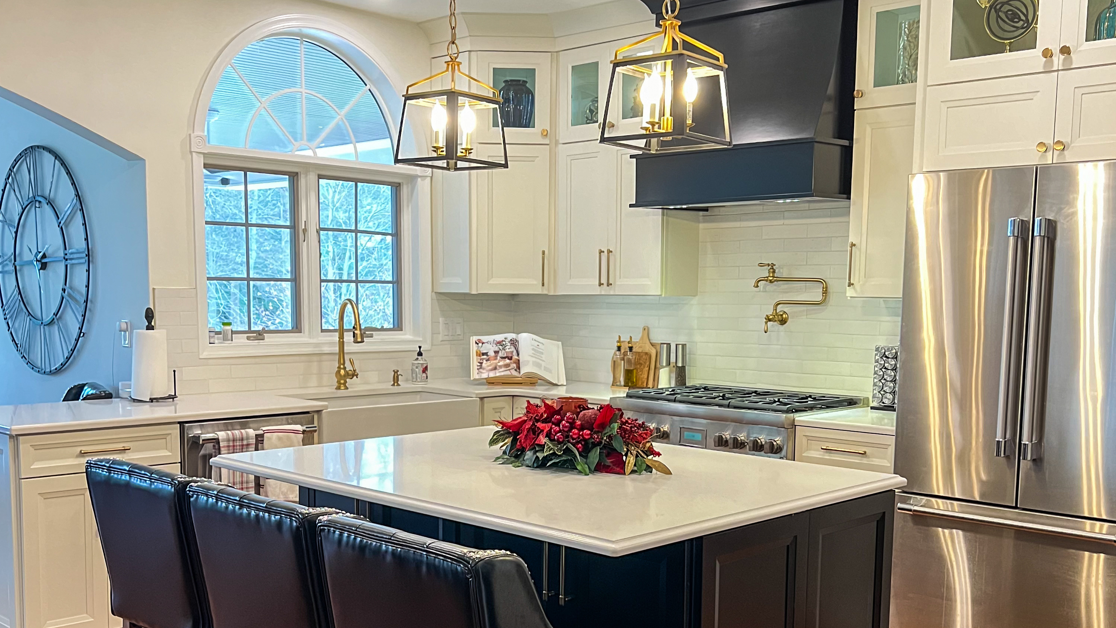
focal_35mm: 38
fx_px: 1125
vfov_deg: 30.9
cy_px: 424
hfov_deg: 52.8
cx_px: 556
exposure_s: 1/30
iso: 500
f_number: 1.5
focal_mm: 5.7
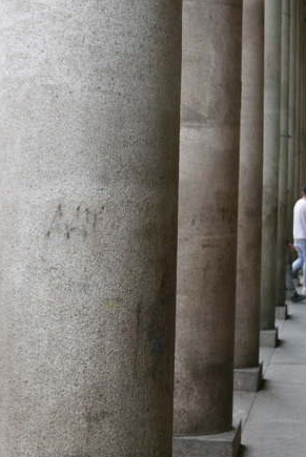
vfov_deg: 19.8
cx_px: 228
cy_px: 263
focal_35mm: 103
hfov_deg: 13.3
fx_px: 1310
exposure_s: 1/100
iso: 400
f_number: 2.8
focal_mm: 25.4
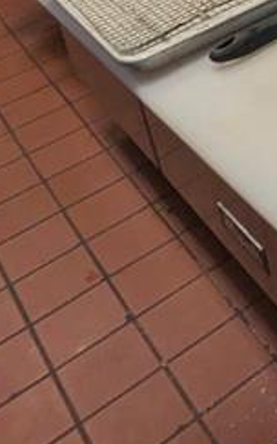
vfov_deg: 24.3
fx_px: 860
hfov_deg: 15.3
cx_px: 528
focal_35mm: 71
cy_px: -175
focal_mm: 2.35
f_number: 2.2
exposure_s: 1/78.2
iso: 258
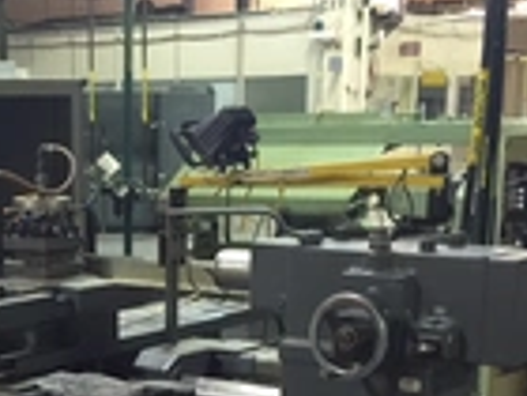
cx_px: 75
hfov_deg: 23.1
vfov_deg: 17.0
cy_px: 479
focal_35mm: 83
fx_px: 1264
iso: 80
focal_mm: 4.15
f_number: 2.2
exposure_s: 1/4
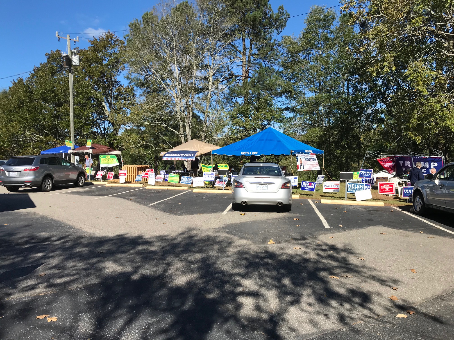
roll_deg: +1.0
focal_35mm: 28
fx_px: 367
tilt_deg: +1.1
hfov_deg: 63.4
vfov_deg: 49.7
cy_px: 170
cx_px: 227
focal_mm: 3.99
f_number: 1.8
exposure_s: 1/1880
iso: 20
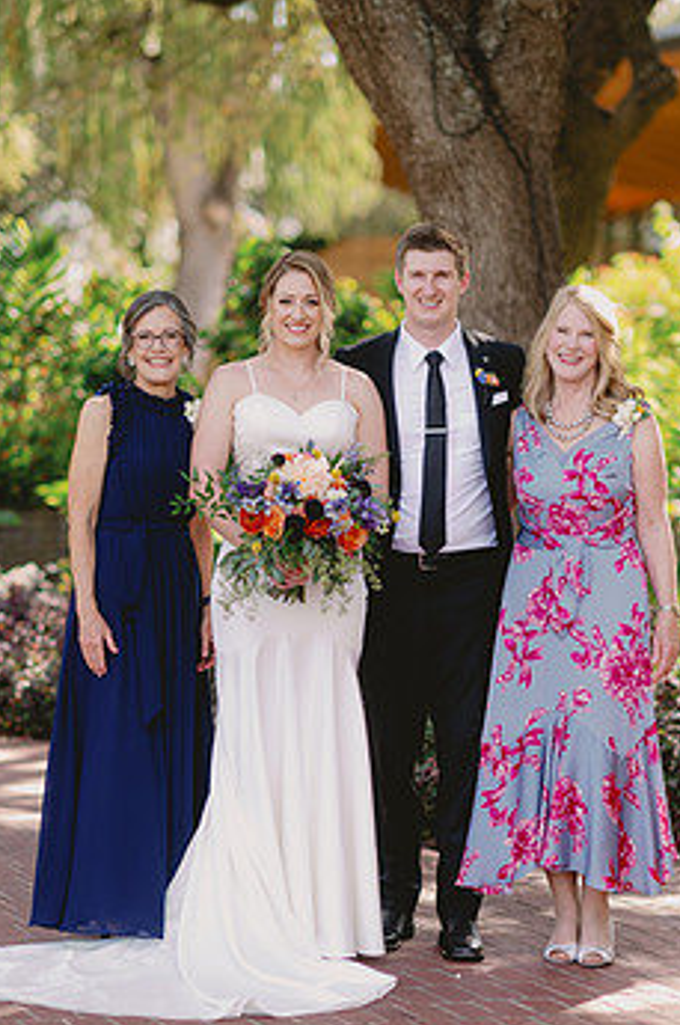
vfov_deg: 18.4
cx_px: 358
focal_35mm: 111
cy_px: 588
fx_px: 3154
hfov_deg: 12.3
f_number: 2
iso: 50
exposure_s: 1/320
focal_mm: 85
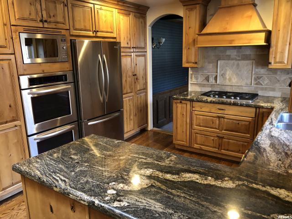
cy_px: 110
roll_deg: +1.0
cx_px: 146
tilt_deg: -13.8
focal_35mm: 28
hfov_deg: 63.4
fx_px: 236
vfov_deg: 49.7
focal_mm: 3.99
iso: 80
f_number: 1.8
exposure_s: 1/15
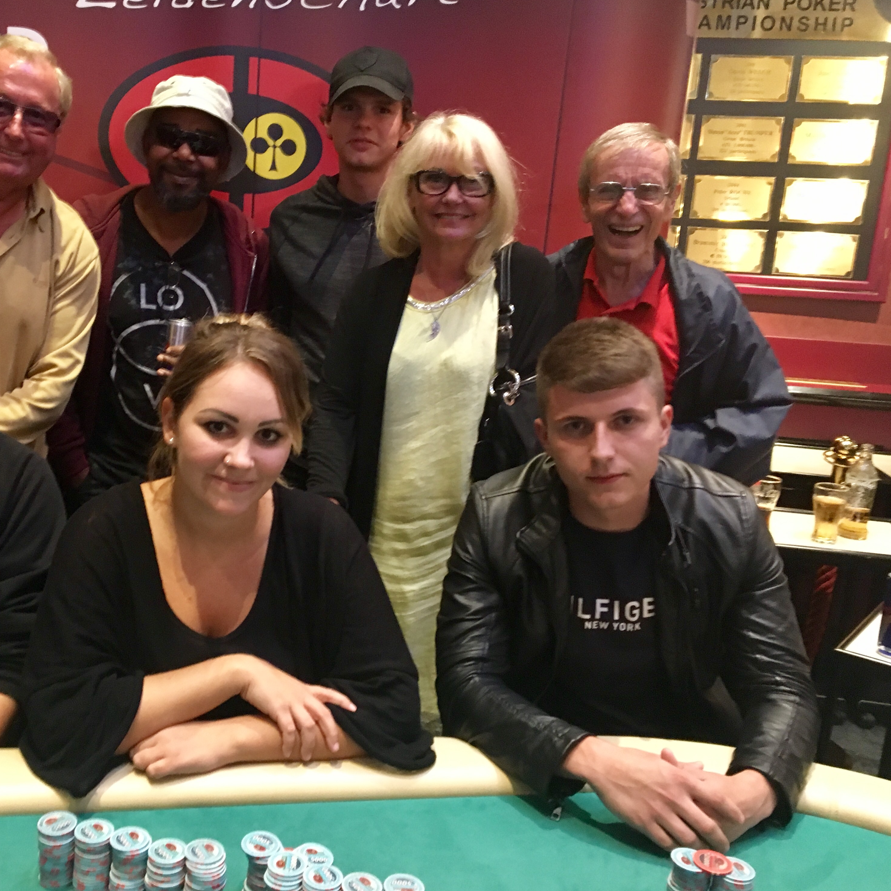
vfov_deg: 47.2
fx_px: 1019
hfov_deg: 46.6
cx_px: 310
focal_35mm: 35
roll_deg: -2.6
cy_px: 447
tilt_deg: -11.1
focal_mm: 4.15
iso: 400
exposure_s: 1/17
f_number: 2.2
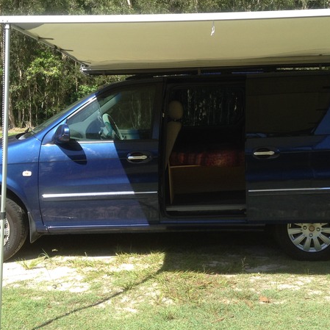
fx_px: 561
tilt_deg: +2.2
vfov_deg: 32.5
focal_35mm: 52
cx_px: 186
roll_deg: -1.8
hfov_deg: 32.7
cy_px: 112
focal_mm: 4.12
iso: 50
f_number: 2.4
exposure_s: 1/596
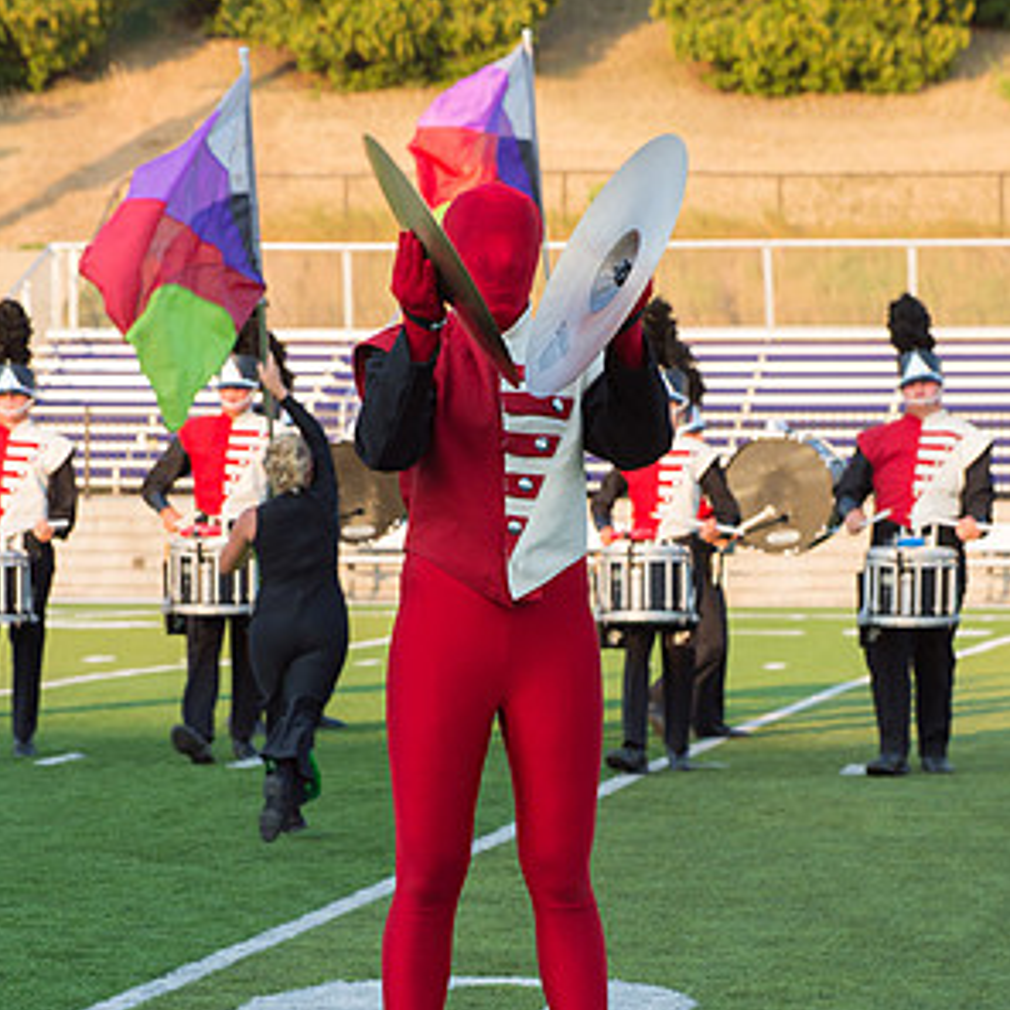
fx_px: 5744
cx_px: 503
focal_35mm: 174
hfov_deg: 10.0
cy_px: 693
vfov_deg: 10.0
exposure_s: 1/500
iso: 640
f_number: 11
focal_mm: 135
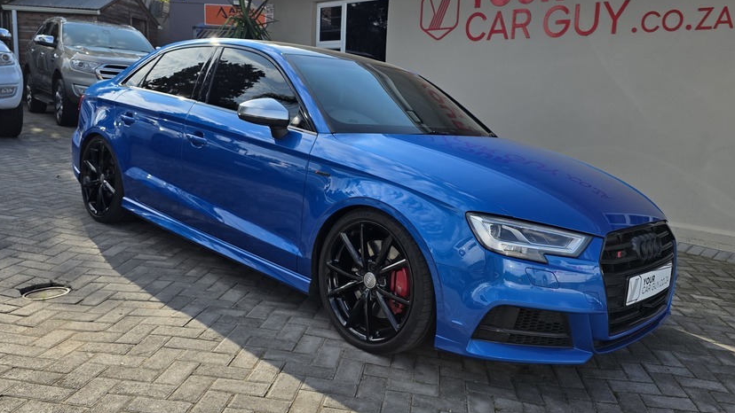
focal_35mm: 31
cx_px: 381
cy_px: 202
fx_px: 604
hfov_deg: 62.6
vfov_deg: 37.8
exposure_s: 1/7333
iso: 80
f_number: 1.7
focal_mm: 6.3
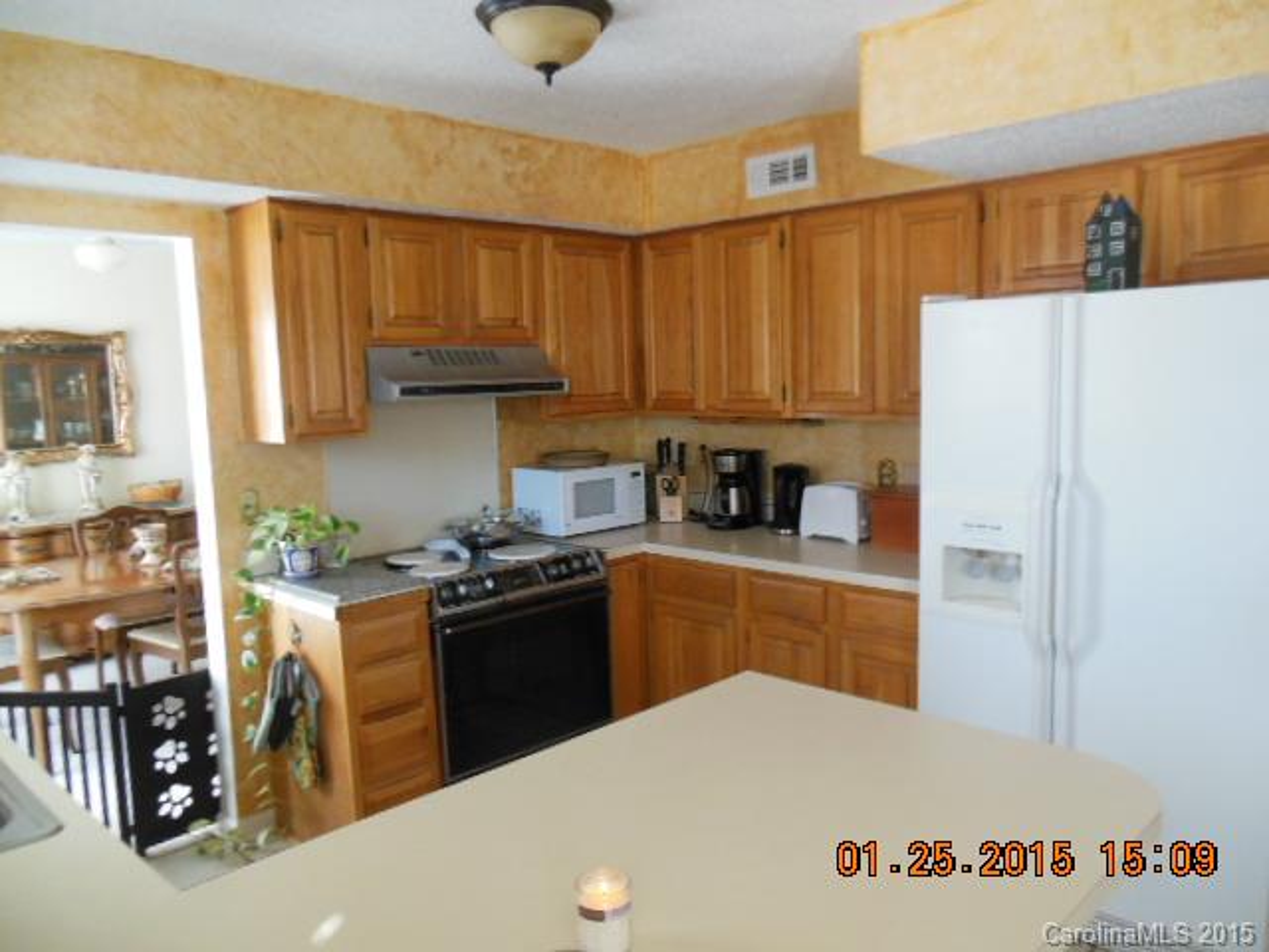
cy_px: 476
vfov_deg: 54.9
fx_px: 916
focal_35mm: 25
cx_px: 634
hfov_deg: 69.4
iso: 400
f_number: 3.2
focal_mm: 4.5
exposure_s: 1/50
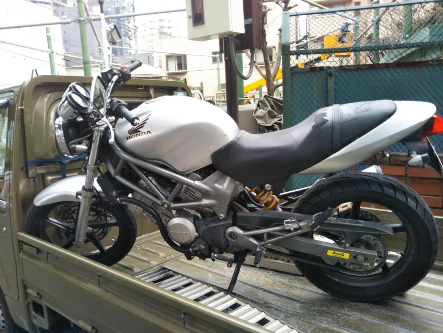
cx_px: 222
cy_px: 166
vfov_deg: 46.8
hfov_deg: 60.0
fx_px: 384
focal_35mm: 30
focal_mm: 4
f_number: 2.2
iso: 63
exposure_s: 1/93
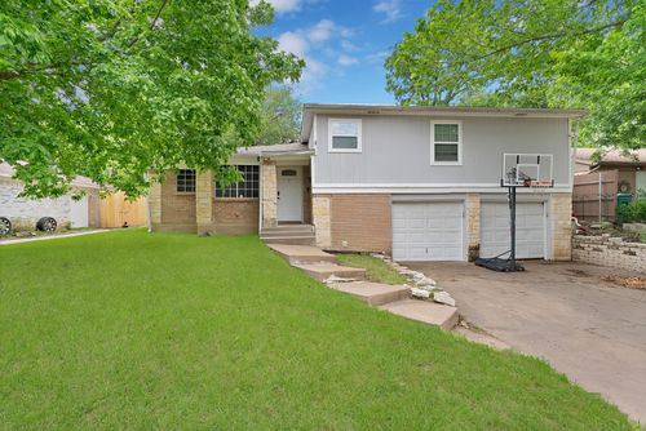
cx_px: 323
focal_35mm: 17
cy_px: 216
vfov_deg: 70.5
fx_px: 305
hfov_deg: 93.2
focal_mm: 17
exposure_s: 1/50
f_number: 9
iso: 640
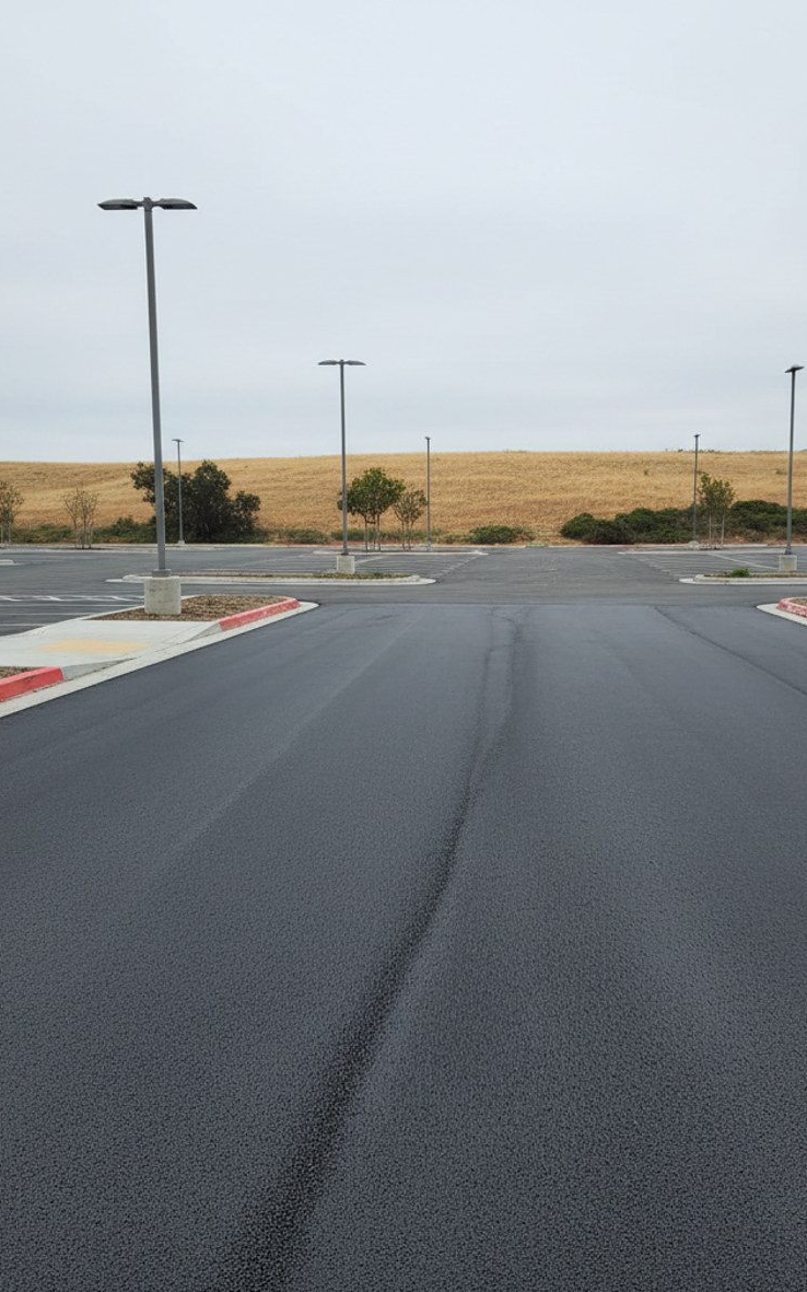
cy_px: 639
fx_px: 985
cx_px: 489
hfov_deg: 44.3
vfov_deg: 66.5
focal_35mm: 28
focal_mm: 5.7
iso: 1519
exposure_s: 1/1211
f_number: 1.5
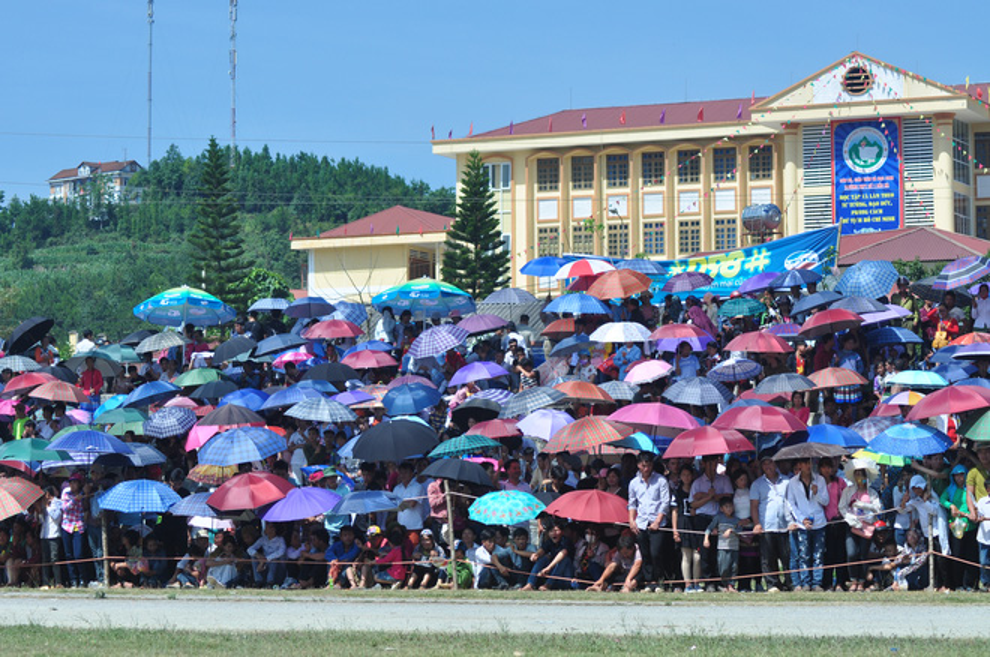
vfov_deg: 13.0
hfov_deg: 19.5
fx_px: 2883
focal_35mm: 105
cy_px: 328
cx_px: 495
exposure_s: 1/800
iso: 200
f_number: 7.1
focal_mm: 70
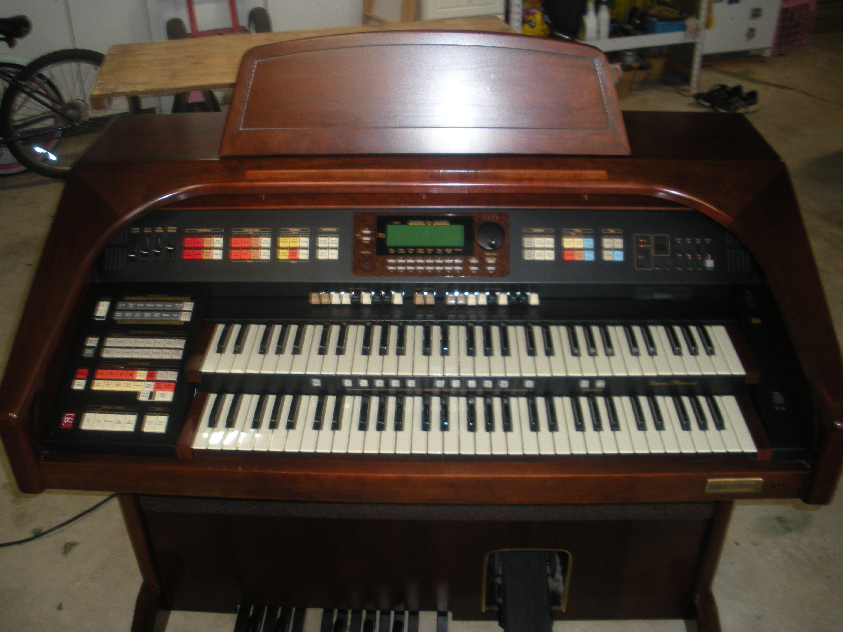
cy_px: 316
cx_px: 422
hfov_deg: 51.4
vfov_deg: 39.7
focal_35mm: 36
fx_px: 877
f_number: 3.5
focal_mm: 6.3
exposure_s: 1/30
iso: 135
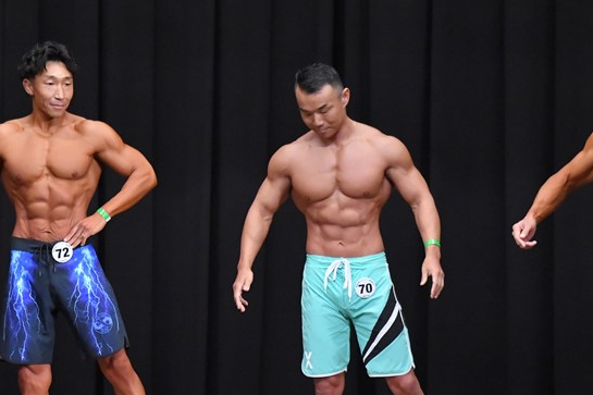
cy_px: 268
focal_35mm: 320
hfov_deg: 6.4
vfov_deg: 4.3
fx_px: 5269
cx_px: 177
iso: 8000
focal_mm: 150
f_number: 5.6
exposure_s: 1/400
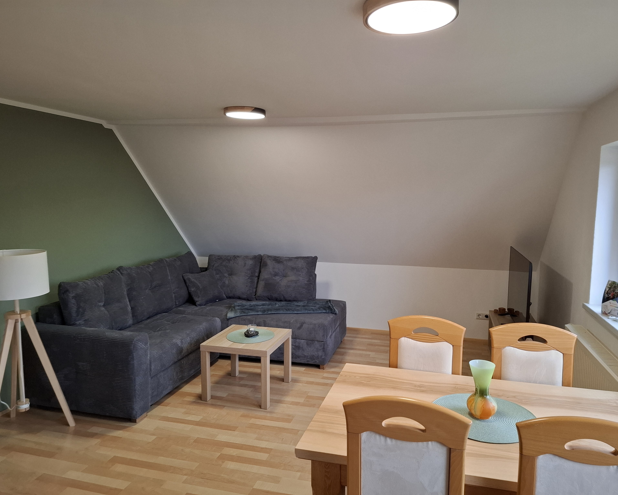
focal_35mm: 24
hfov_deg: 70.2
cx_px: 327
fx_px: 439
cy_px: 248
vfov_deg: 58.8
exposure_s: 1/100
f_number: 1.8
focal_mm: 5.54
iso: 250
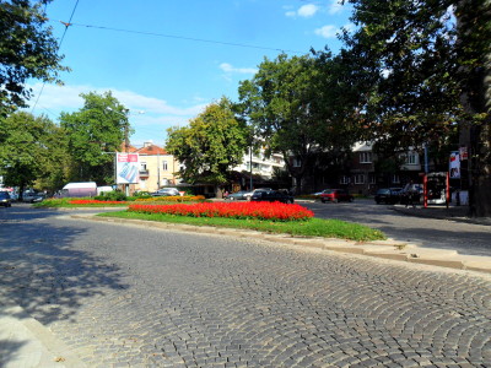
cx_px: 246
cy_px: 184
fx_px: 383
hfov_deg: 65.3
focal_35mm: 27
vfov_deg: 51.4
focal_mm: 4.9
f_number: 3.5
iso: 100
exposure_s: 1/750
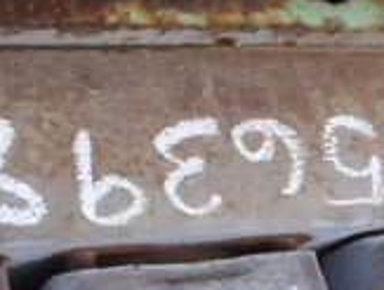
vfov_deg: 15.8
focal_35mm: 93
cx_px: 127
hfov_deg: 21.0
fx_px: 1034
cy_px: 252
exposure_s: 1/400
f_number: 13
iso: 800
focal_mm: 6.83
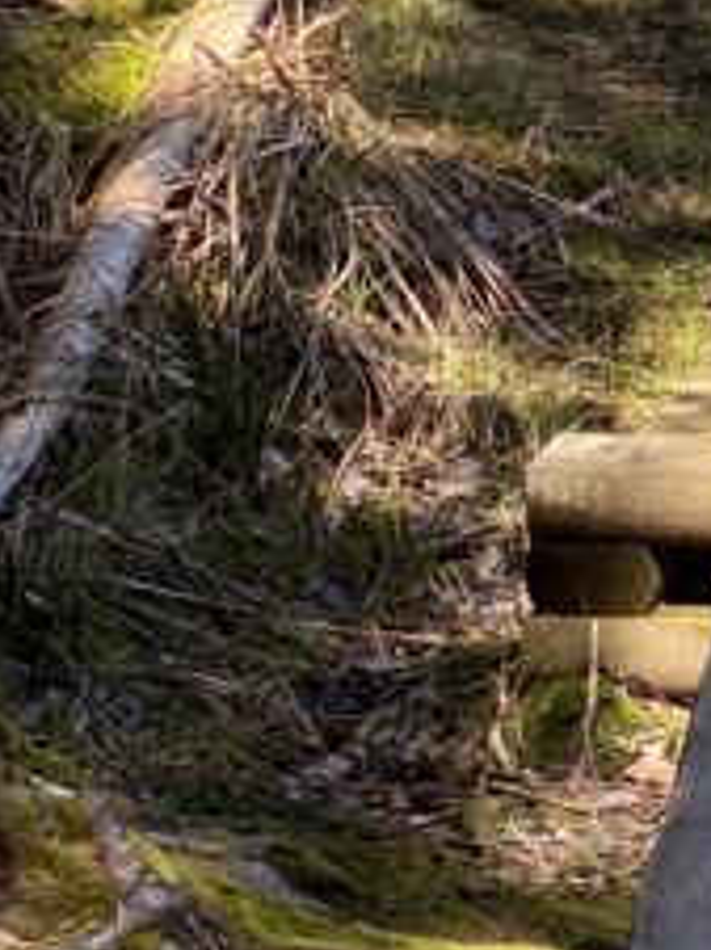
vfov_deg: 8.1
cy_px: -681
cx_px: 1237
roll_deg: +0.7
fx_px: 6475
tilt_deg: -7.2
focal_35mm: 236
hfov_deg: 6.2
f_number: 2
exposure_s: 1/264
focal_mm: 6
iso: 20
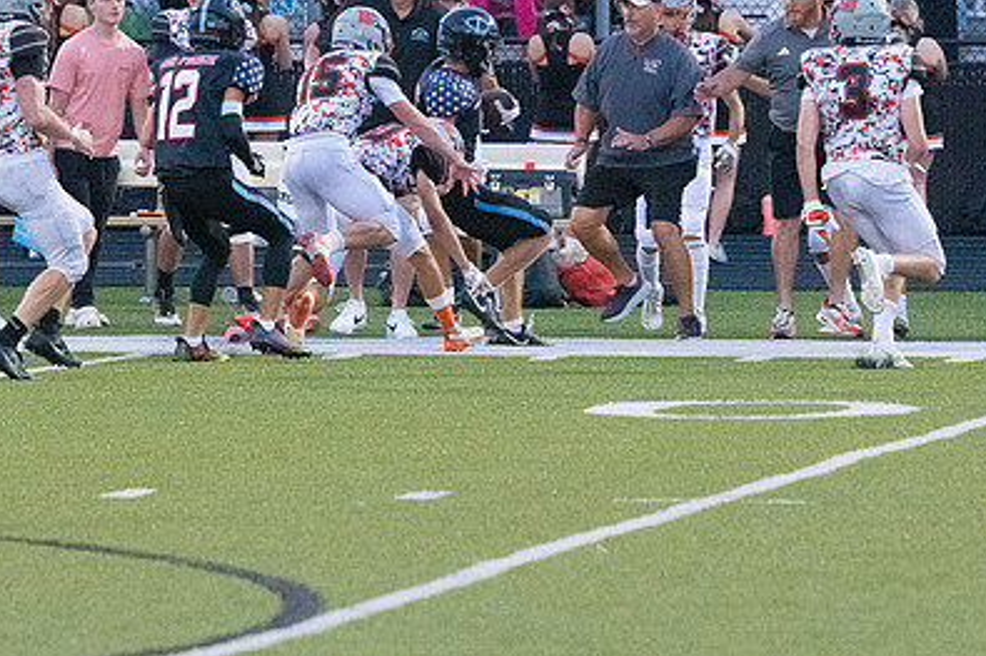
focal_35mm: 440
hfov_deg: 4.7
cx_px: 464
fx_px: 12045
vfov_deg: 3.1
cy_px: 180
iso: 5000
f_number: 5.6
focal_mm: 200
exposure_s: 1/1600
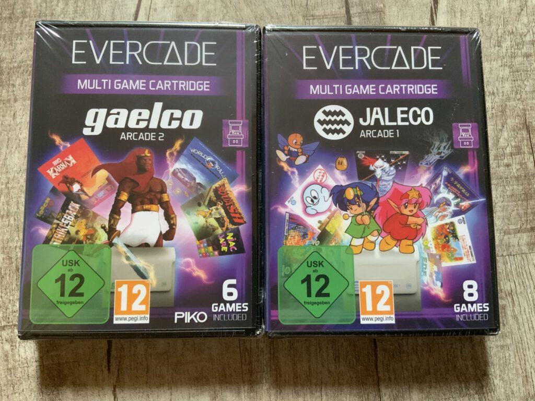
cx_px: 268
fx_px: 448
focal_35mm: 29
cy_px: 200
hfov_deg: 61.7
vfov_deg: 48.2
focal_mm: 3
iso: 250
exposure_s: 1/60
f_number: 1.8
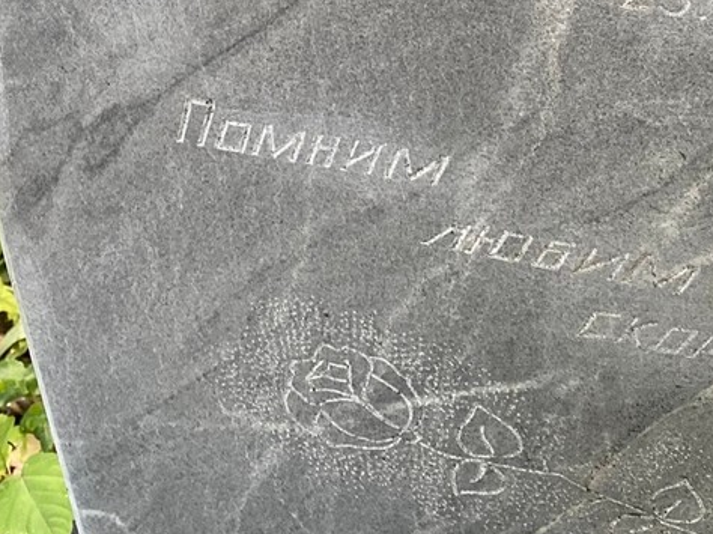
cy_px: -156
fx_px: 1626
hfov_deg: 24.4
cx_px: 552
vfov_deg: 17.5
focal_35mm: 79
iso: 100
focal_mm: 4.25
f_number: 1.8
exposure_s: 1/121
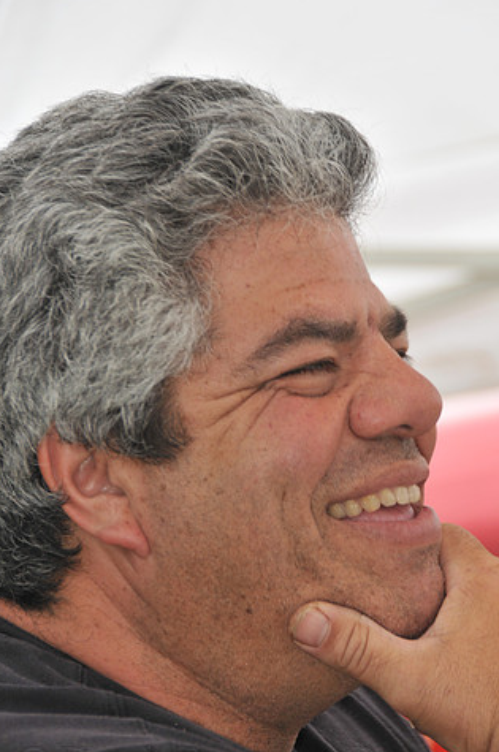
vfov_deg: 8.7
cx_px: 297
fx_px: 4966
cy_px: 377
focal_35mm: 238
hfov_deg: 5.8
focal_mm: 130
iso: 200
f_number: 5.6
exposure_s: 1/125
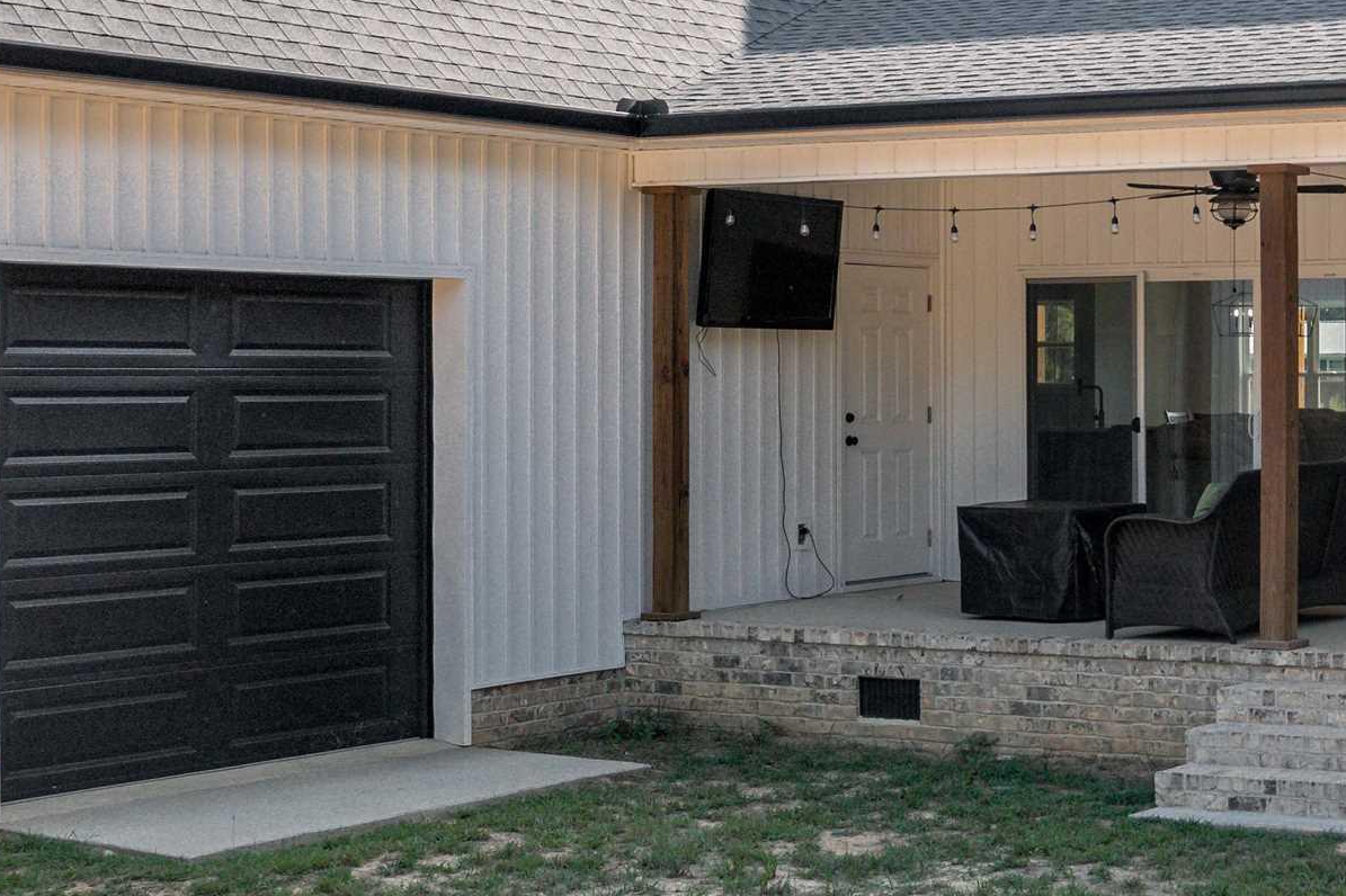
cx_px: 1499
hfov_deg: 25.9
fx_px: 2691
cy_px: 373
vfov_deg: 18.9
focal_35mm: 72
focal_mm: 10.26
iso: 100
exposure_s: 1/120
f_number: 3.2
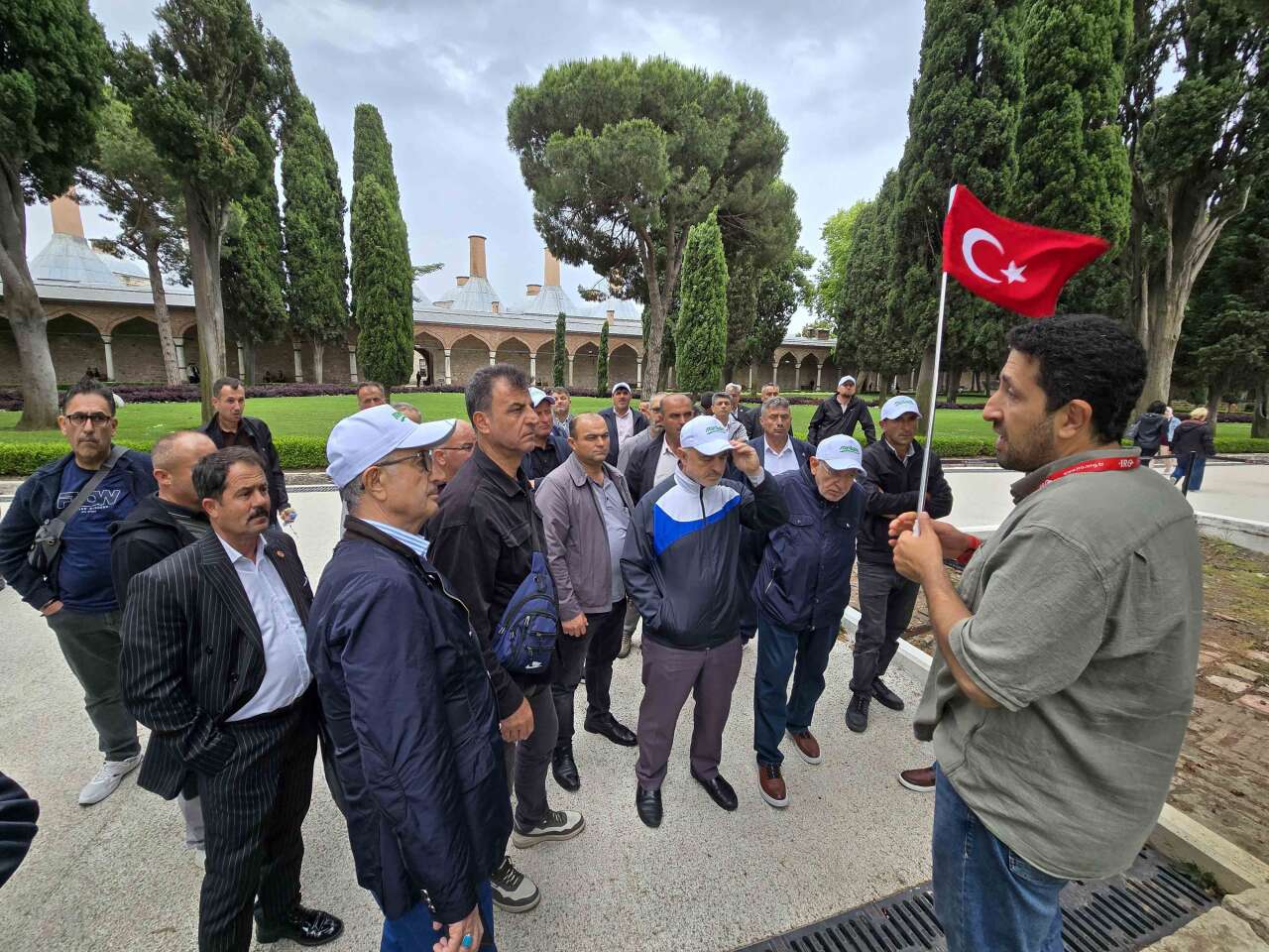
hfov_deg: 106.2
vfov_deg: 89.9
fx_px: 477
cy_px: 476
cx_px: 634
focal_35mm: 13
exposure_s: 1/162
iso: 50
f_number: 2.2
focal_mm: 2.2
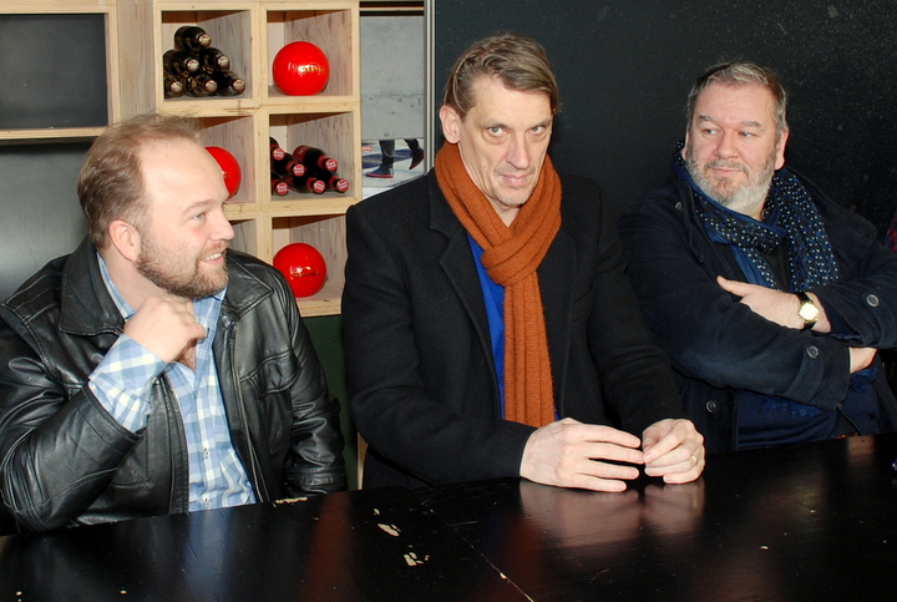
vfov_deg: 34.3
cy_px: 301
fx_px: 974
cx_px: 448
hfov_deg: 49.5
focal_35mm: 39
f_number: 5.6
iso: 320
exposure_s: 1/60
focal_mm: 26
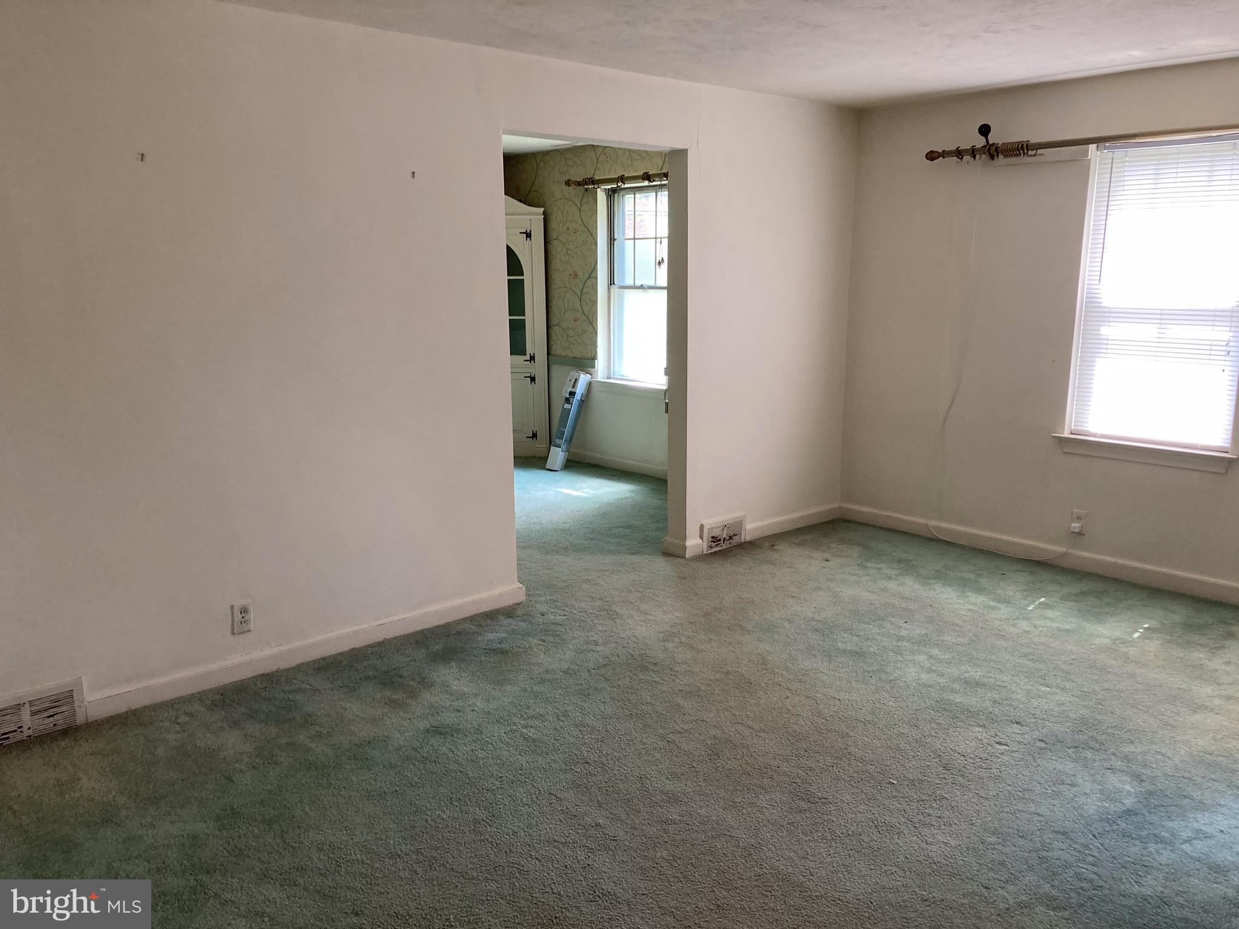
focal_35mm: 28
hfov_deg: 63.4
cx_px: 620
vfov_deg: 49.7
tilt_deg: -11.5
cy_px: 464
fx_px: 1002
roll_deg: -0.3
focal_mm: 3.99
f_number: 1.8
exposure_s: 1/60
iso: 125
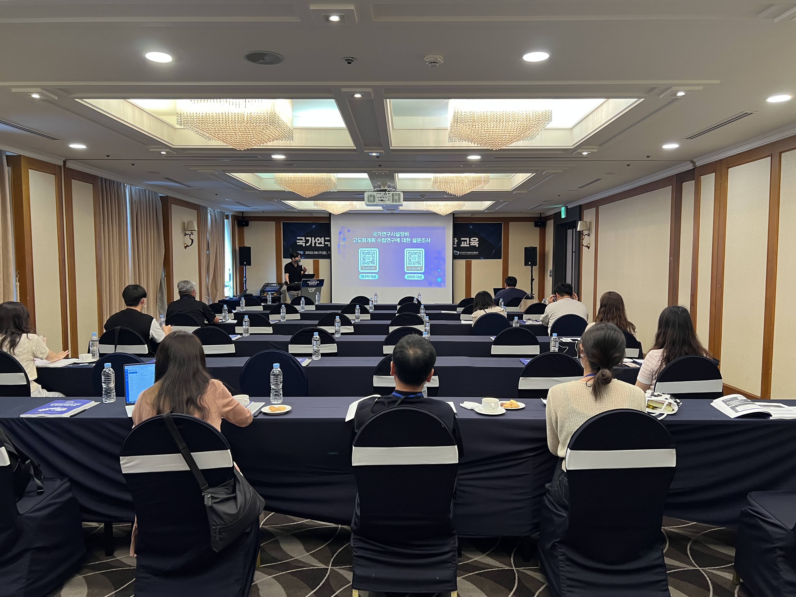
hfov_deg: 67.3
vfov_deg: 53.1
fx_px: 598
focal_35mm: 26
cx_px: 398
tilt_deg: -3.1
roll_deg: +0.5
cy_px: 298
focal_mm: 5.7
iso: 125
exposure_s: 1/60
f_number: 1.5
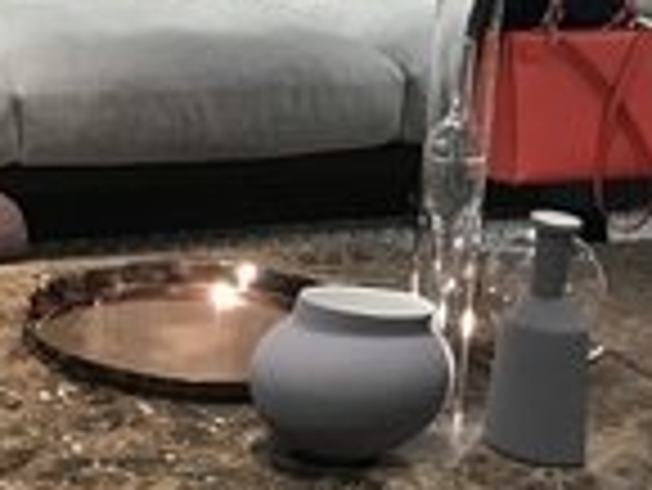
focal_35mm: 120
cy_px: 267
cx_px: 450
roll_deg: -6.8
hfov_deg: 16.4
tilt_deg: -16.6
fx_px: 2262
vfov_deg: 12.4
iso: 40
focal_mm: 3.99
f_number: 1.8
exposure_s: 1/25
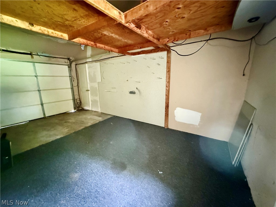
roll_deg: +0.9
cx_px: 138
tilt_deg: -12.4
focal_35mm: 14
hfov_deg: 102.1
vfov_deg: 85.7
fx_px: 112
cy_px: 104
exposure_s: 1/36
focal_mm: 2.22
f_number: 2.2
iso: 1600
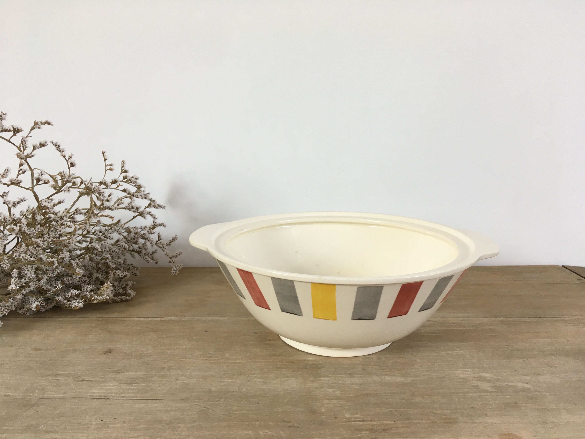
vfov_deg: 48.2
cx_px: 292
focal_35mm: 29
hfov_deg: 61.7
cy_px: 220
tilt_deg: -8.9
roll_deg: -0.4
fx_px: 490
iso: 25
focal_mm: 4.15
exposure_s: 1/33
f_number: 2.2
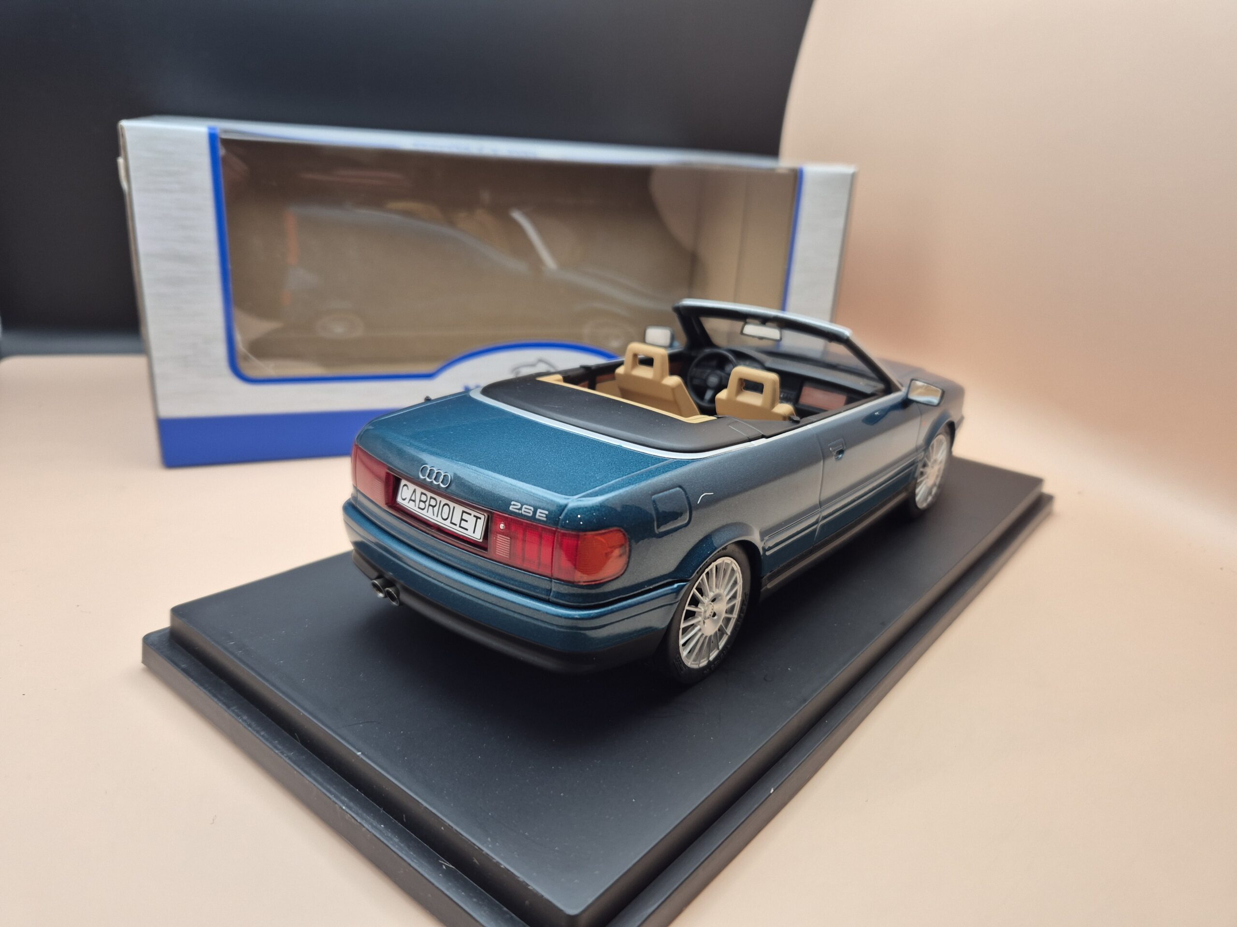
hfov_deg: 73.9
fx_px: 822
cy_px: 464
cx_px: 618
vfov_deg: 58.9
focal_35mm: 23
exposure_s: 1/98
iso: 80
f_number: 1.8
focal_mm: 5.4
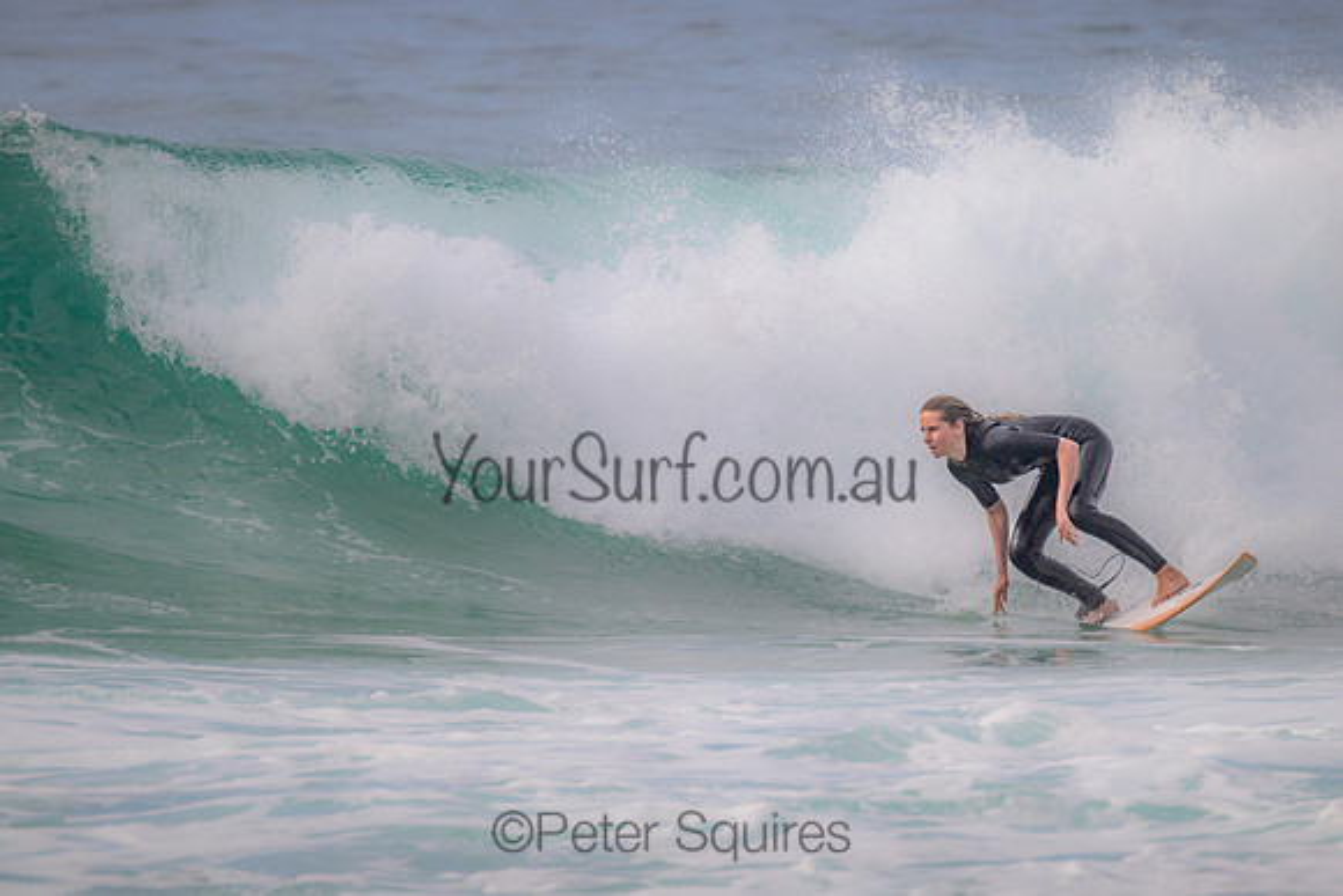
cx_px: 737
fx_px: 27039
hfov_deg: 2.8
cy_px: 404
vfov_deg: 1.9
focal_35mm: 725
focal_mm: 660
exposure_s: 1/2000
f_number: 11
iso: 1100
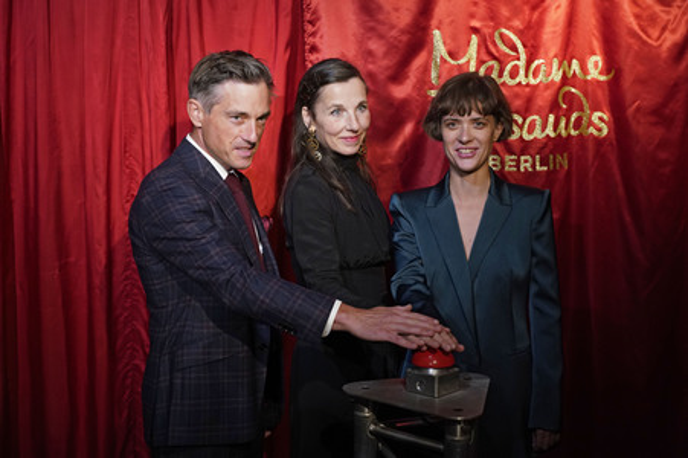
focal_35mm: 43
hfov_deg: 45.5
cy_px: 229
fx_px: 821
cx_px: 344
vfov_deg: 31.1
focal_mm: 43
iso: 1600
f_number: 4
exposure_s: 1/100
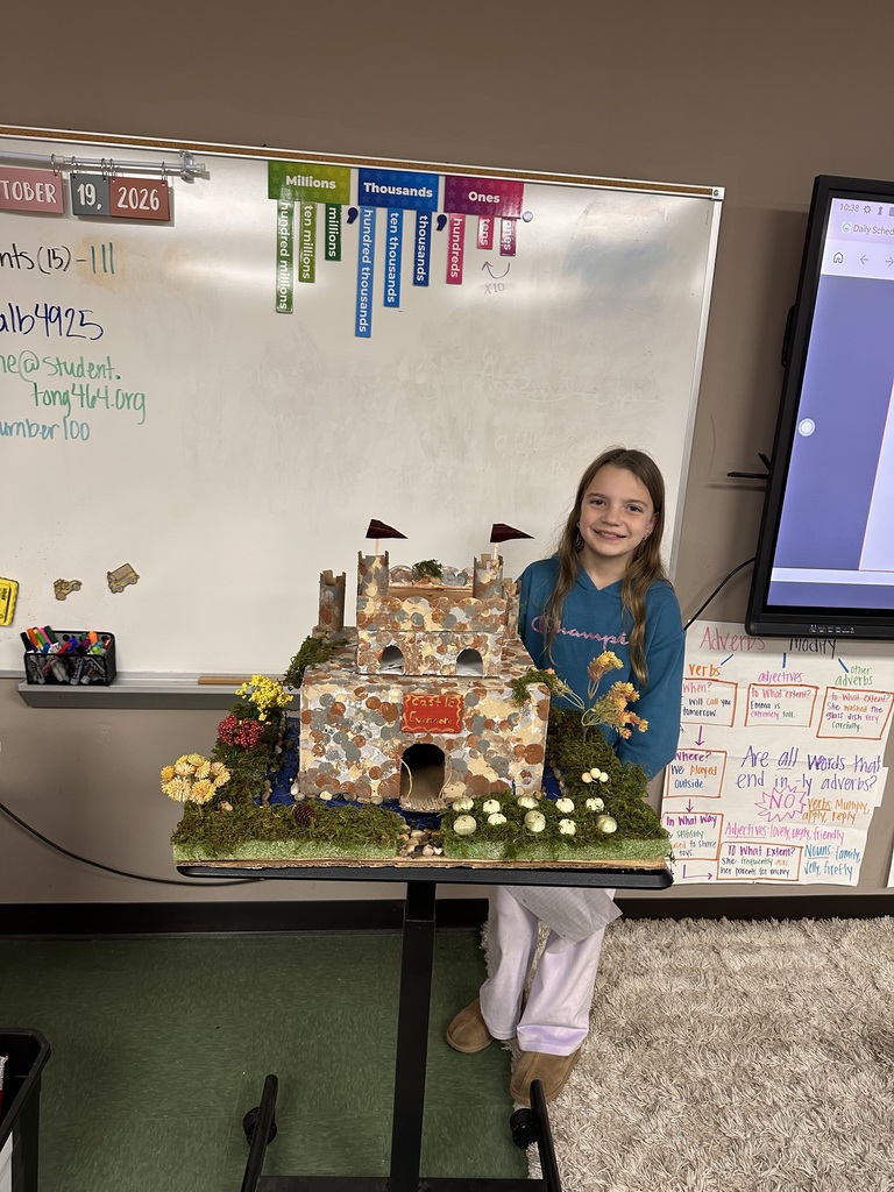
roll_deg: -3.7
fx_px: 826
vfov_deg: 71.6
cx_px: 447
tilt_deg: -13.5
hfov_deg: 56.8
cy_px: 596
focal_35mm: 24
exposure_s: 1/60
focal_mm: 6.86
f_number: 1.78
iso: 200
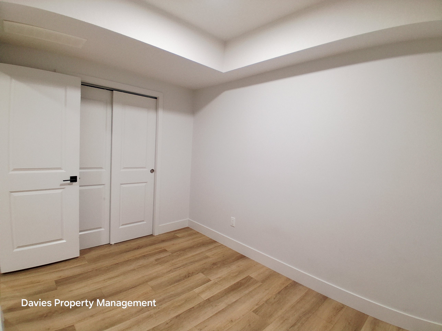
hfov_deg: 91.0
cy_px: 166
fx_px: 217
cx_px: 221
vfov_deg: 74.7
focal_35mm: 17
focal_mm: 1.4
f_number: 2.2
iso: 160
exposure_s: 1/40
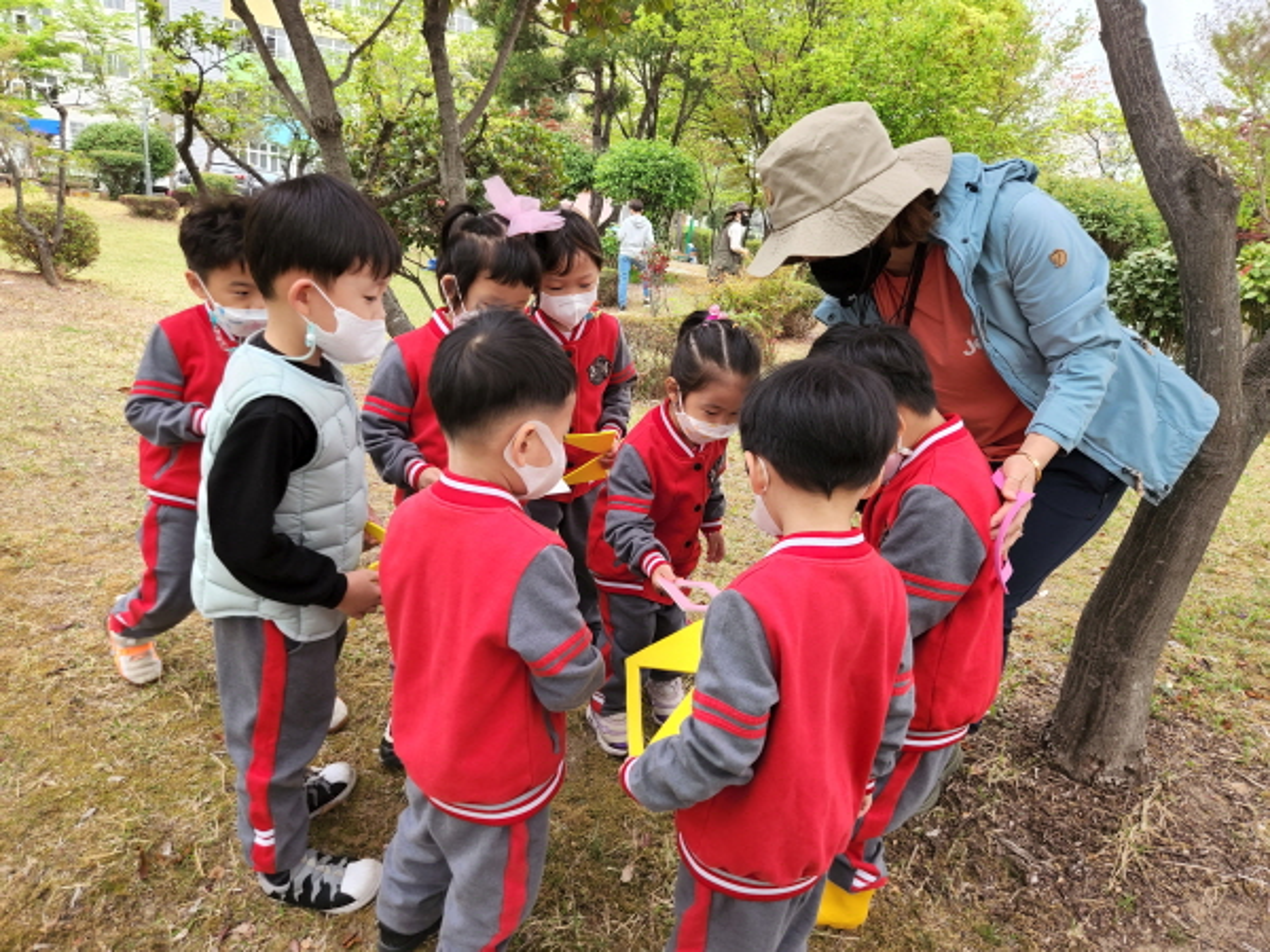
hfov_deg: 73.9
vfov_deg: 58.9
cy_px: 476
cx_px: 635
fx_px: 844
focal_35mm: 23
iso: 50
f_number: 1.8
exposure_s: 1/180
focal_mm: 5.4
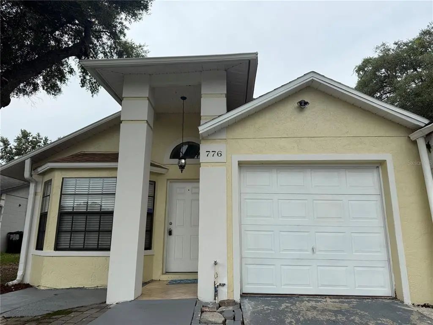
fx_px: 300
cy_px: 162
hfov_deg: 71.6
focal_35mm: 24
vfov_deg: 56.8
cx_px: 216
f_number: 1.78
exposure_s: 1/3759
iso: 80
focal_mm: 6.76
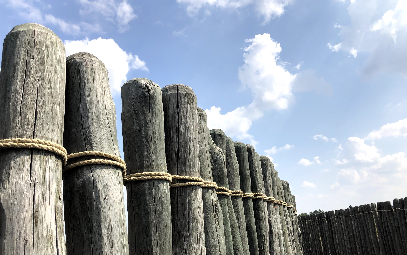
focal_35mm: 30
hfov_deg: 62.9
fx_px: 333
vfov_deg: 41.7
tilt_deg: +15.9
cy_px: 152
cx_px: 203
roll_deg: +3.6
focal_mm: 3.99
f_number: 1.8
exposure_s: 1/3436
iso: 25
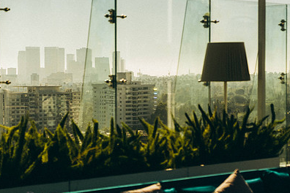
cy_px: 116
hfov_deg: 19.6
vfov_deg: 13.2
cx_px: 122
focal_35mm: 104
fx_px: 838
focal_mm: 47
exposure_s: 1/1250
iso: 200
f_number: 3.2
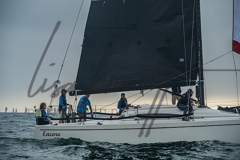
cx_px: 120
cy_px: 80
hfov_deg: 15.3
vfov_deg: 10.3
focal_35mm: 134
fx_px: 891
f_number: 6.3
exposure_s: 1/400
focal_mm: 130
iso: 640
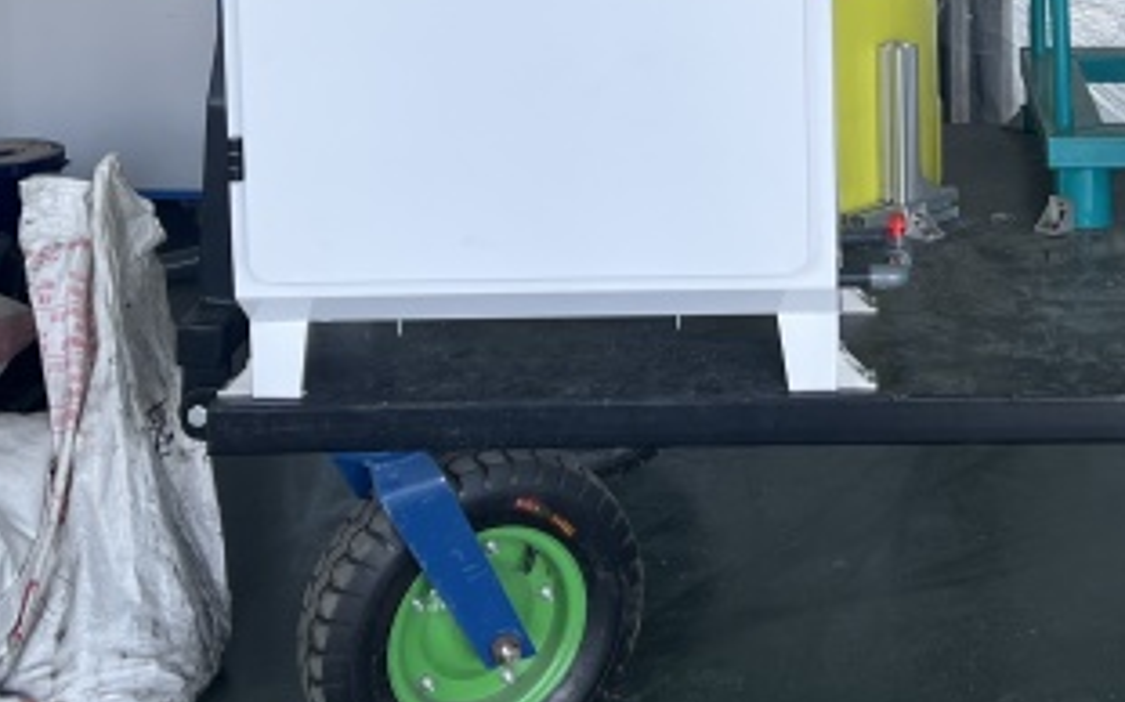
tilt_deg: -4.3
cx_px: 803
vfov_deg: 17.3
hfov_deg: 28.7
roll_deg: +1.1
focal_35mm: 71
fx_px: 2176
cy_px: -185
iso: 40
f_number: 1.5
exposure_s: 1/121
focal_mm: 5.7
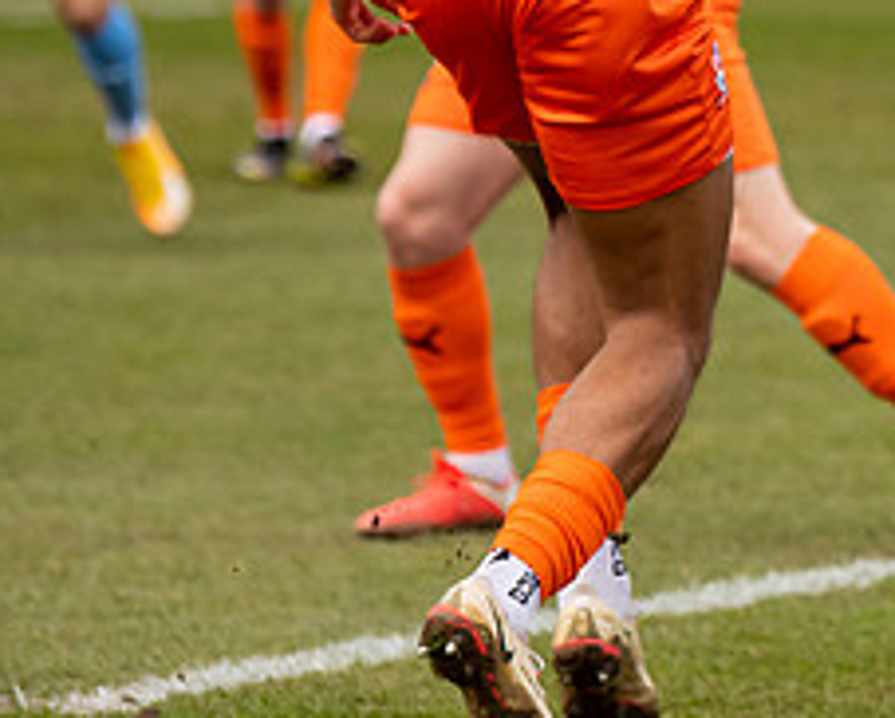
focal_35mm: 543
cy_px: -32
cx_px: 1348
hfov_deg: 3.5
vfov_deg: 2.9
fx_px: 14396
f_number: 4
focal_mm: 160
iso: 500
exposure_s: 1/1600
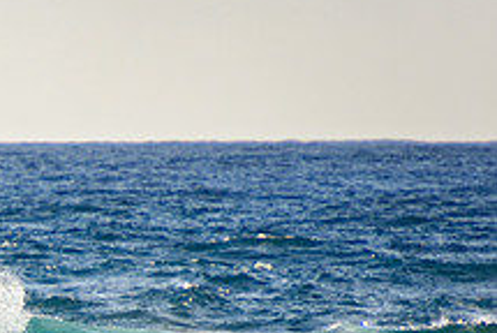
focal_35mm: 1575
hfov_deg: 1.3
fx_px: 21773
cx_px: -171
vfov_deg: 0.9
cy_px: 394
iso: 250
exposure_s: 1/2000
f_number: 5.6
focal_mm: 390
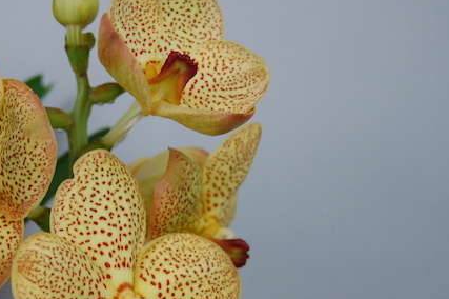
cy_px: 219
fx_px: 1122
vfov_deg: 15.1
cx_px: 94
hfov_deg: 22.4
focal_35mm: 90
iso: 400
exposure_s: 1/80
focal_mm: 32
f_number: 5
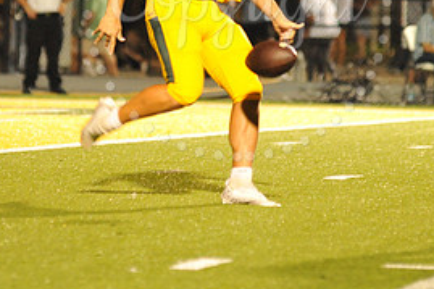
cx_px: 237
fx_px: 5205
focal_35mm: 432
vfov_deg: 3.2
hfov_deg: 4.8
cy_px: 5
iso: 6400
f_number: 4
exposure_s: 1/320
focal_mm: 200
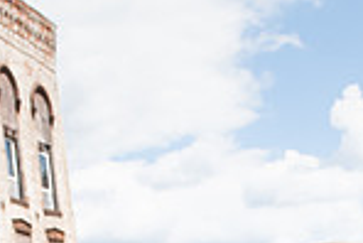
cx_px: 226
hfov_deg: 19.2
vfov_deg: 11.7
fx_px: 1070
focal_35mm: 106
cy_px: 468
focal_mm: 27
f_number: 6.3
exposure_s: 1/500
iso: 200
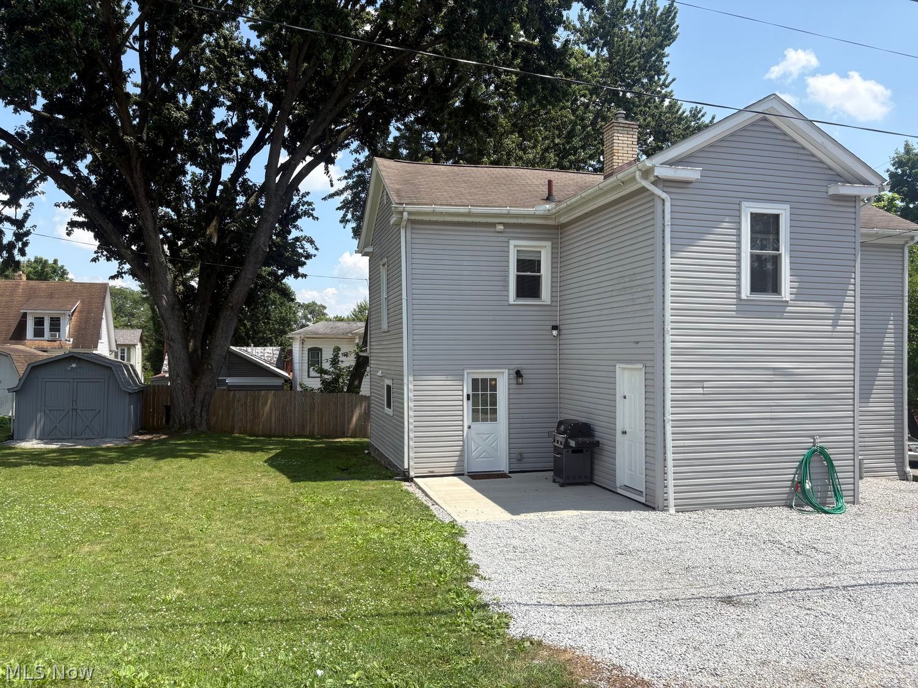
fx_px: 690
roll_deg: +0.2
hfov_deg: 67.3
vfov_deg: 53.1
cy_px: 344
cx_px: 459
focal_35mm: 26
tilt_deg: +1.5
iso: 50
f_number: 1.6
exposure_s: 1/2639
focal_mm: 5.96
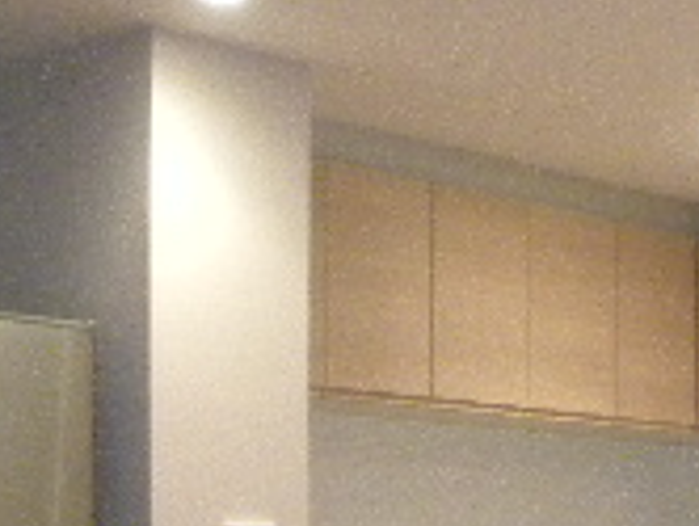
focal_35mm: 100
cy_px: 736
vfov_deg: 14.1
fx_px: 2022
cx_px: 888
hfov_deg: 18.4
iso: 400
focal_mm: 4.6
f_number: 2.8
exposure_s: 1/40.8
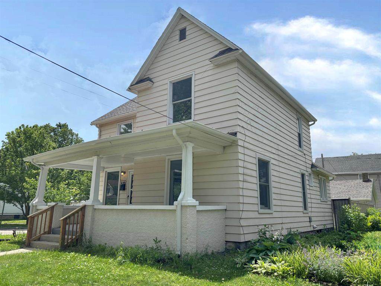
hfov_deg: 67.3
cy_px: 143
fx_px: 286
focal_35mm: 26
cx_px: 190
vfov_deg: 53.1
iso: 50
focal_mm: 5.96
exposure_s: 1/4255
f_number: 1.6
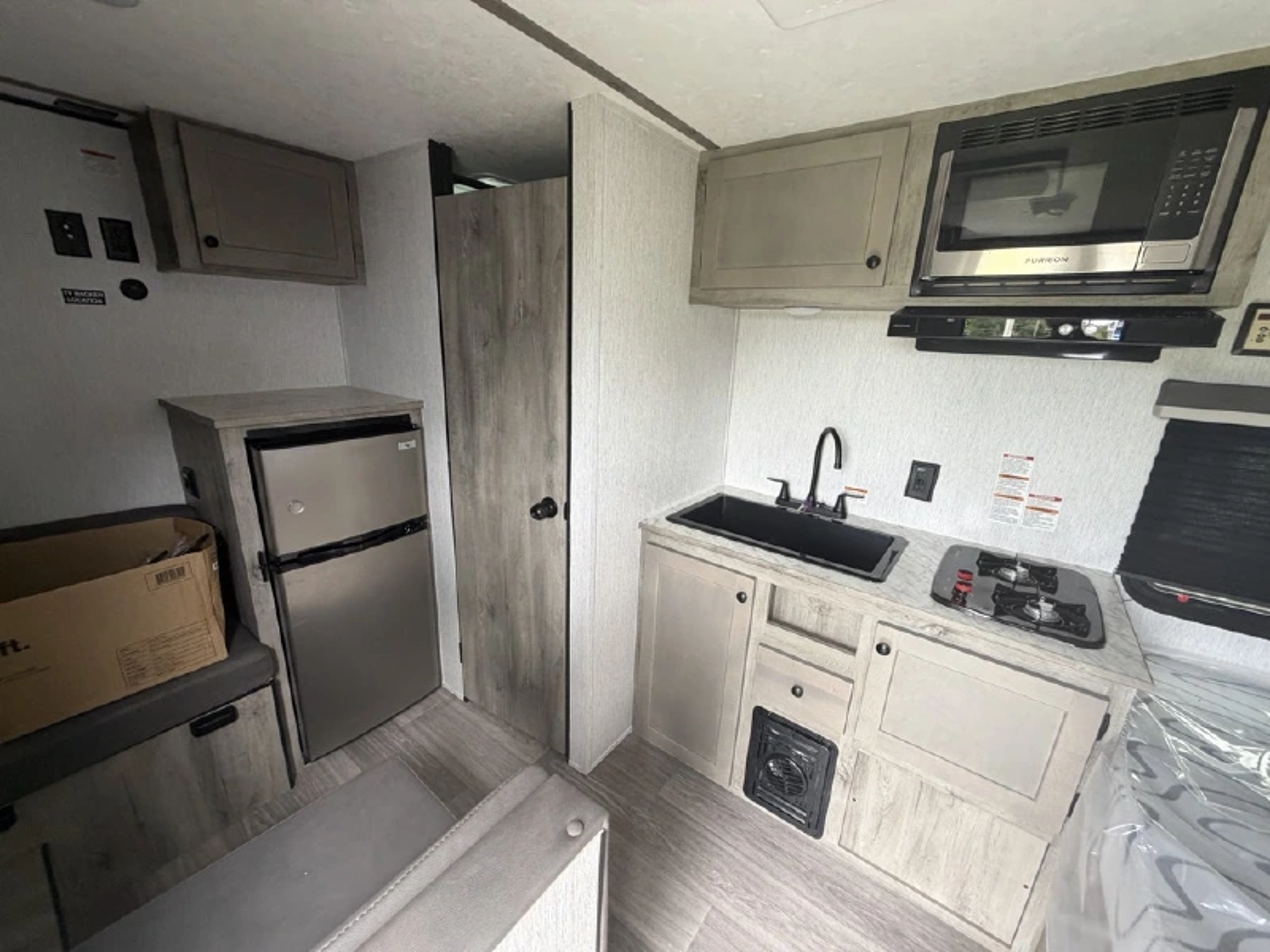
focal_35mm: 14
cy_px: 476
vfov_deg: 85.7
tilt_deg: -14.6
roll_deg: -1.1
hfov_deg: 102.1
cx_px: 635
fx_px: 514
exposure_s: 1/121
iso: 200
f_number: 2.2
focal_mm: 2.22
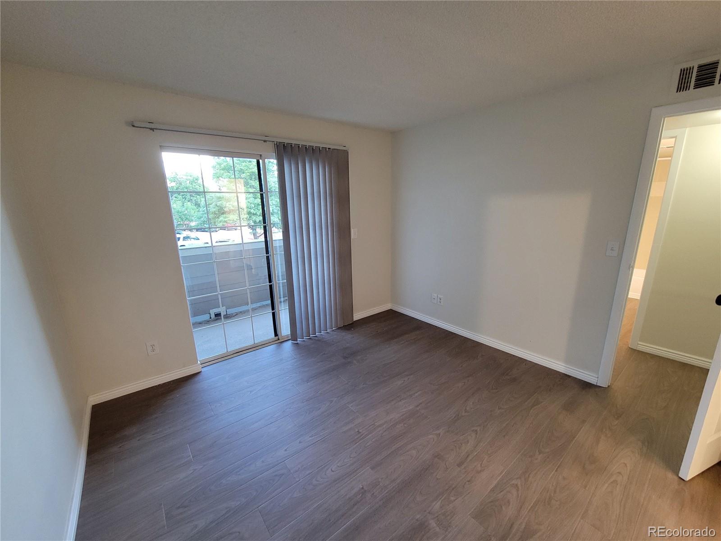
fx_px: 271
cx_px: 360
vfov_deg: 89.9
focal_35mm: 13
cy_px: 270
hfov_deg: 106.2
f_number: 2.2
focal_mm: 2.2
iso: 400
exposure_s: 1/30
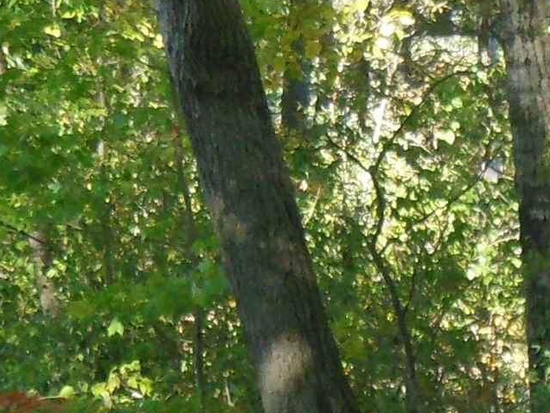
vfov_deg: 4.0
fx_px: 5831
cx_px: 925
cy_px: 383
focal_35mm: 367
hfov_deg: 5.3
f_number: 4.4
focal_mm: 13.6
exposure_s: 1/200
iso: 400
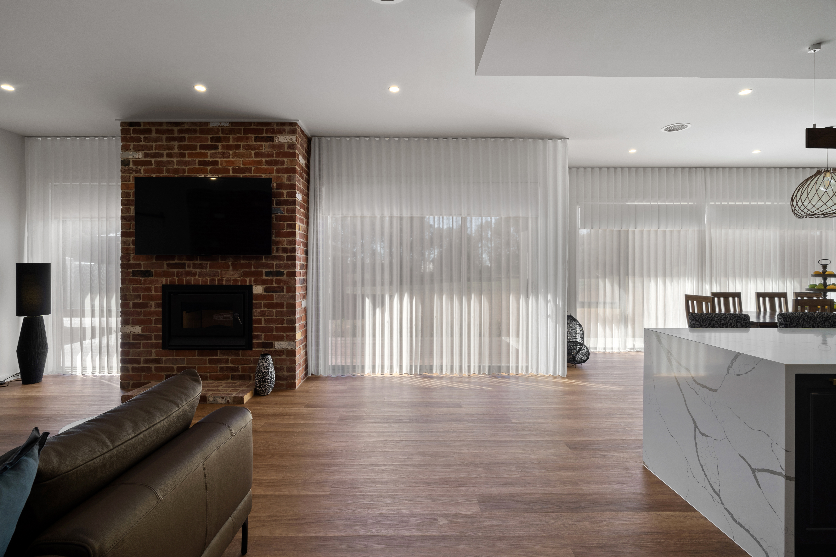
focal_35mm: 17
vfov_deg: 70.4
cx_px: 418
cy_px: 278
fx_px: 395
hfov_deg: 93.3
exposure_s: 1/3
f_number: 11
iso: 200
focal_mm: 17
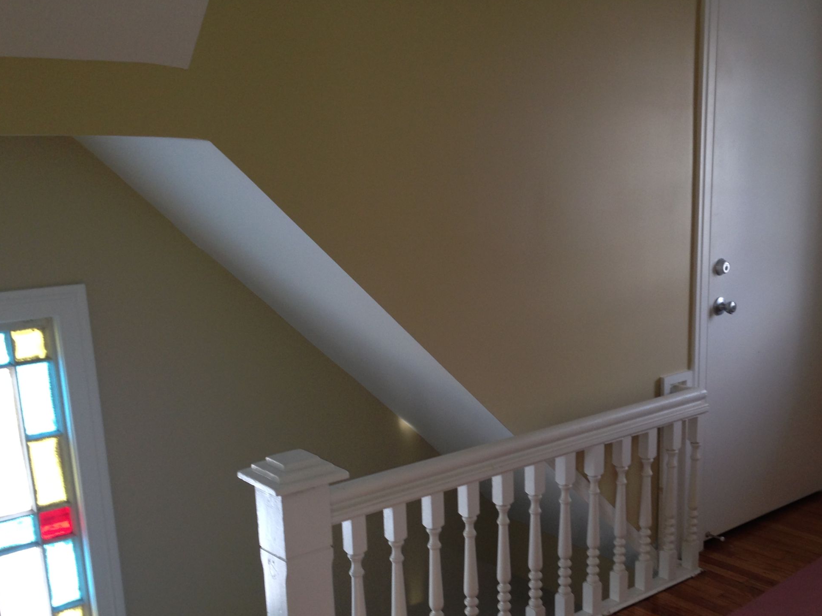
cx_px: 512
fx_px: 1045
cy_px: 408
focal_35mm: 44
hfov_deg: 42.6
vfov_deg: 32.6
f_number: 2.4
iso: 80
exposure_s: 1/20
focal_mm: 4.12
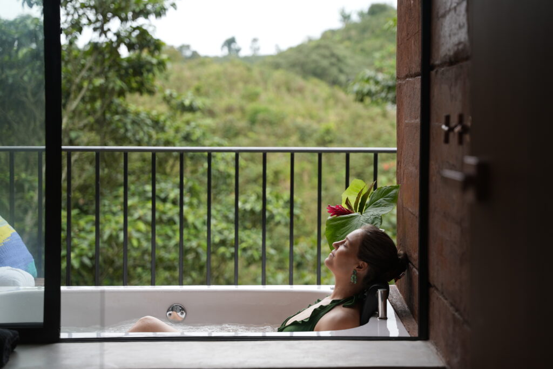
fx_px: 1076
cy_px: 184
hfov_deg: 28.8
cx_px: 276
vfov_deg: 19.5
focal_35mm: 70
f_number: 2.8
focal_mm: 70
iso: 80
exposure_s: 1/50
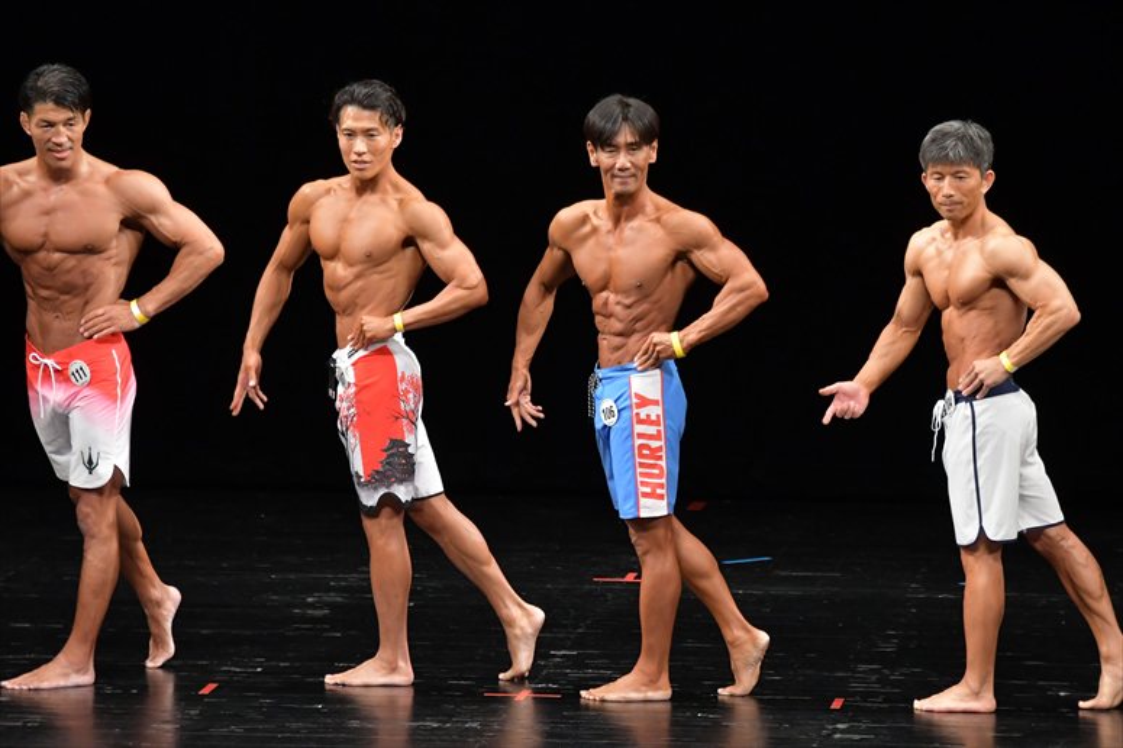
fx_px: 8418
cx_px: 562
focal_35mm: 270
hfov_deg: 7.6
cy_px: 374
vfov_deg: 5.1
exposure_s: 1/400
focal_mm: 180
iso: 3200
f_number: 5.6
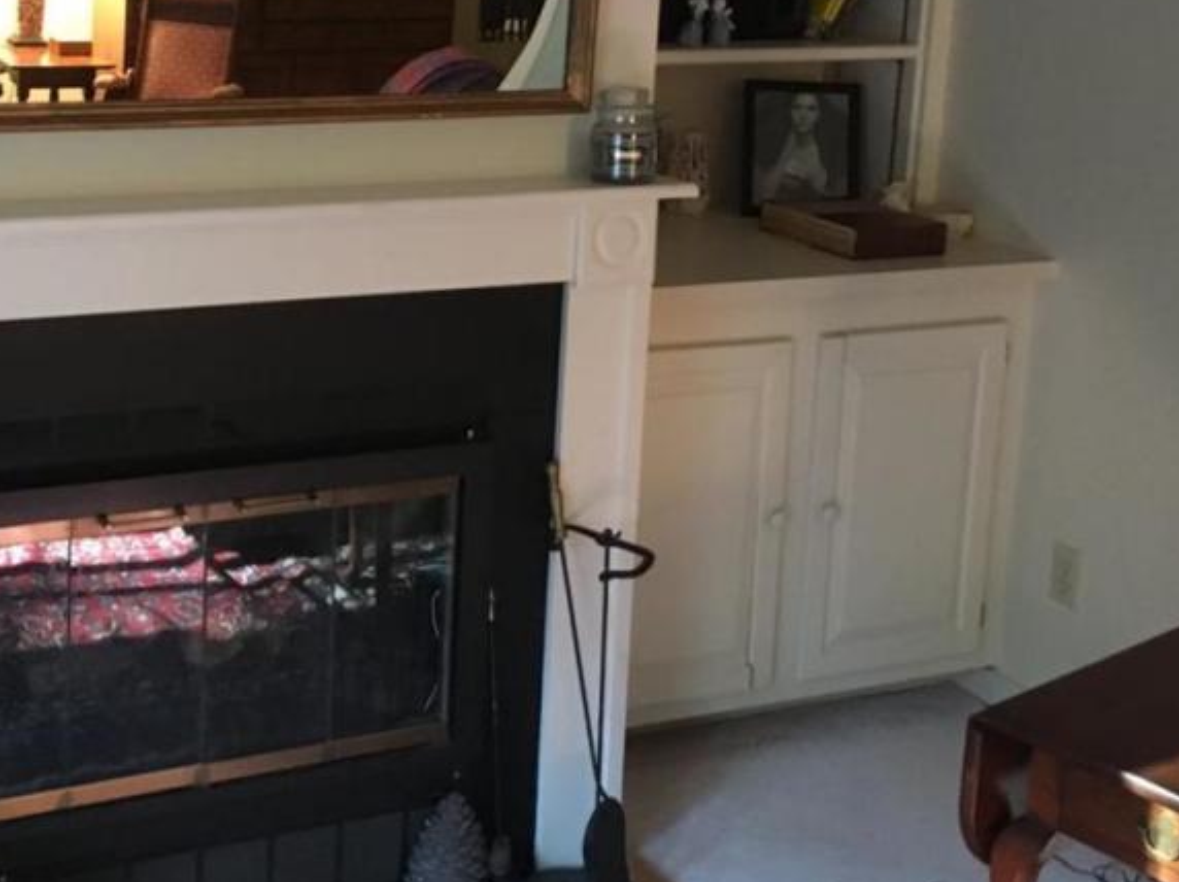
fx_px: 1770
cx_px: 281
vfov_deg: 27.4
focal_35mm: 52
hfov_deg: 35.9
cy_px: 169
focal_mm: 4.15
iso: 200
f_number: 2.2
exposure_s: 1/30
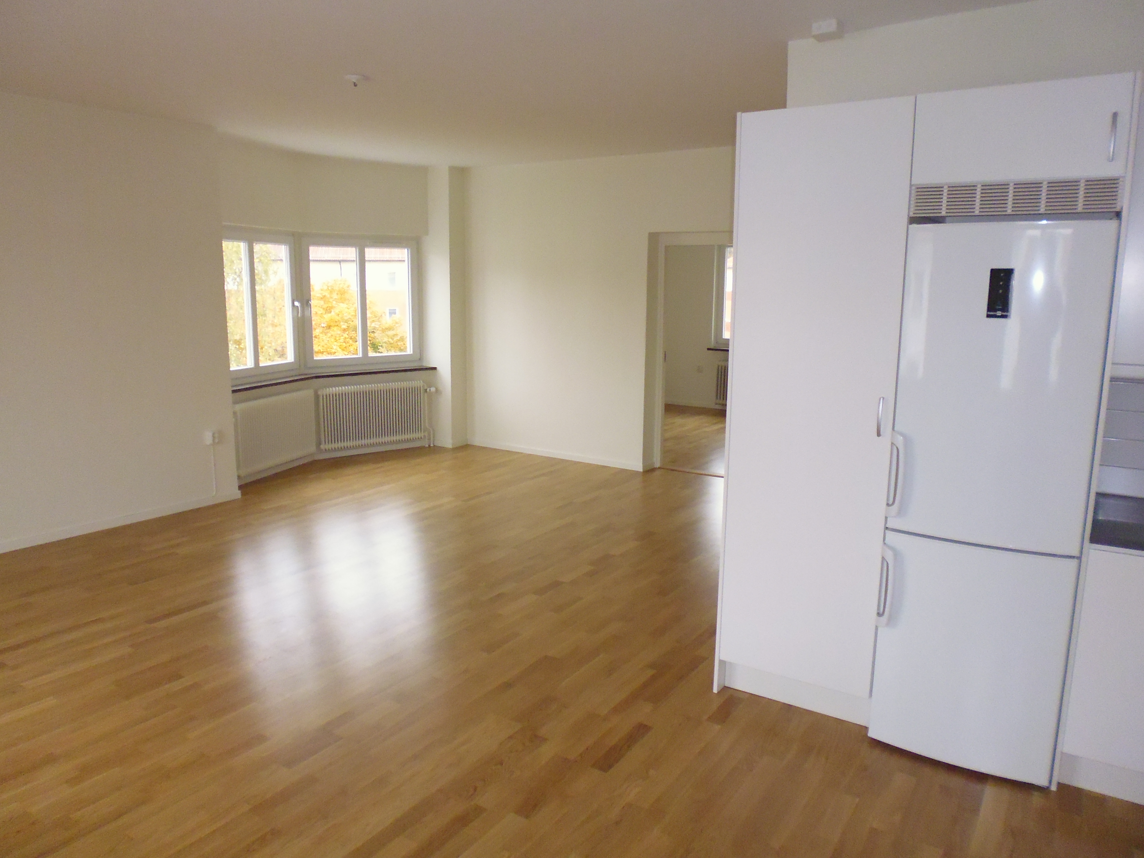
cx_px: 572
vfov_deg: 56.8
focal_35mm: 24
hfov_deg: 71.6
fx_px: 793
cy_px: 429
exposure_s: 1/60
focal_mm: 4.3
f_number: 2.8
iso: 400
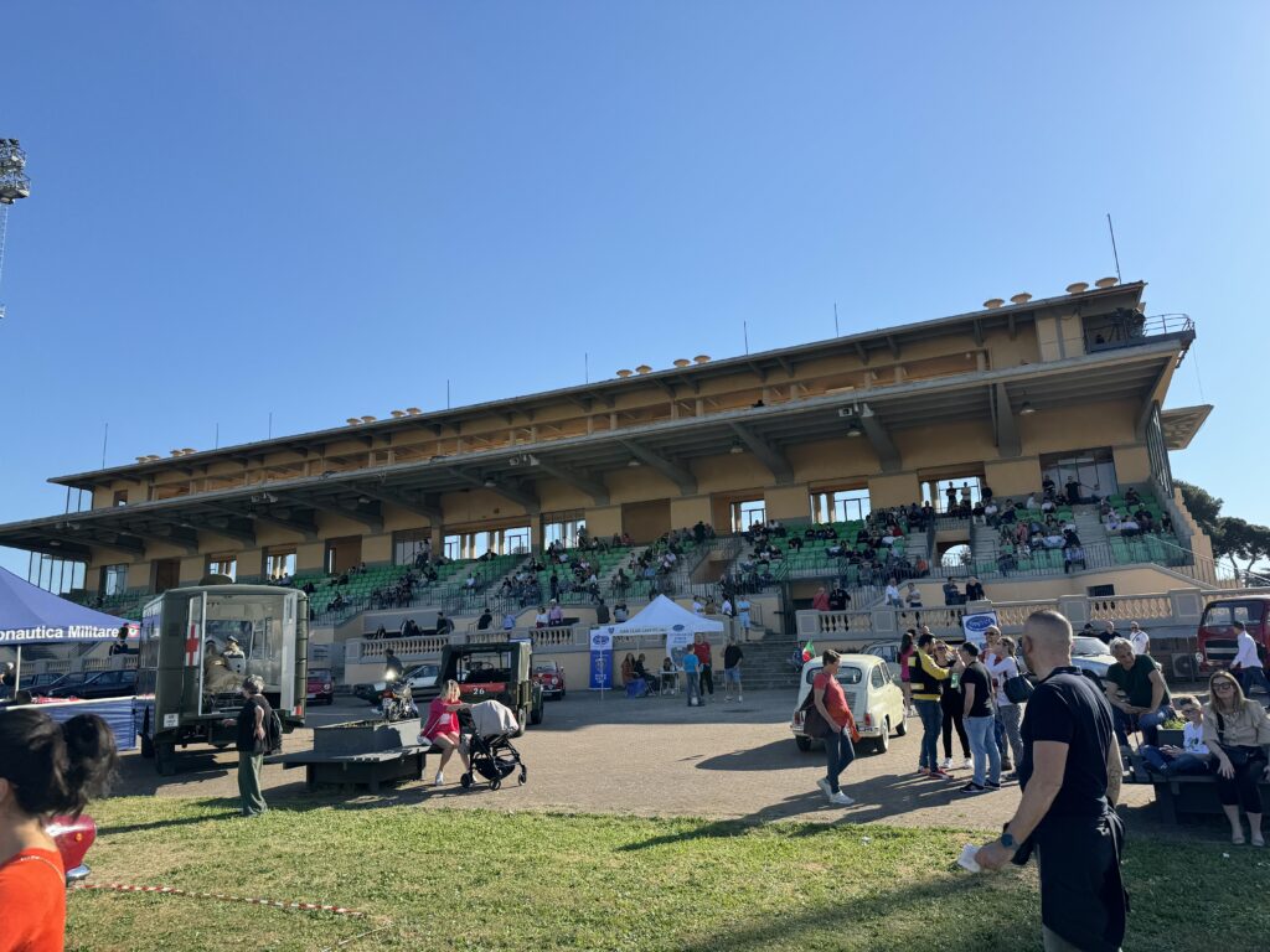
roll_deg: +2.7
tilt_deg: +13.1
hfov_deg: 71.6
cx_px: 635
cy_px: 476
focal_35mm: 24
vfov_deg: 56.8
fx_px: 881
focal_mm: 6.76
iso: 80
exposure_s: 1/3597
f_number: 1.78
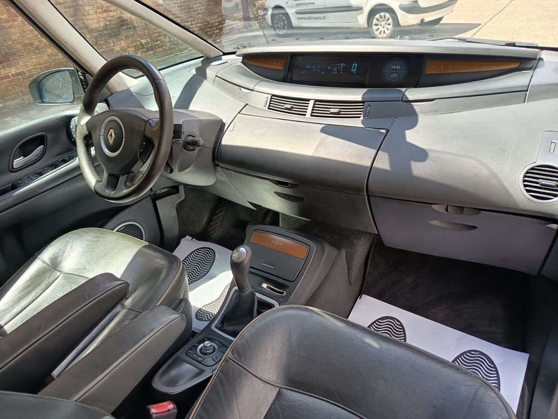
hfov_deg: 71.6
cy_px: 210
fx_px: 387
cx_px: 279
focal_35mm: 24
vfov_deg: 56.8
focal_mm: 5.24
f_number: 1.7
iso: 96
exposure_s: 1/100
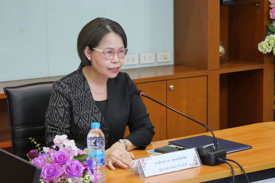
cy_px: 92
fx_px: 787
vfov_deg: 13.3
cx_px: 138
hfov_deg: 19.8
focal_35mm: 103
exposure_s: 1/100
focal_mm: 50
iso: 6400
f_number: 5.6
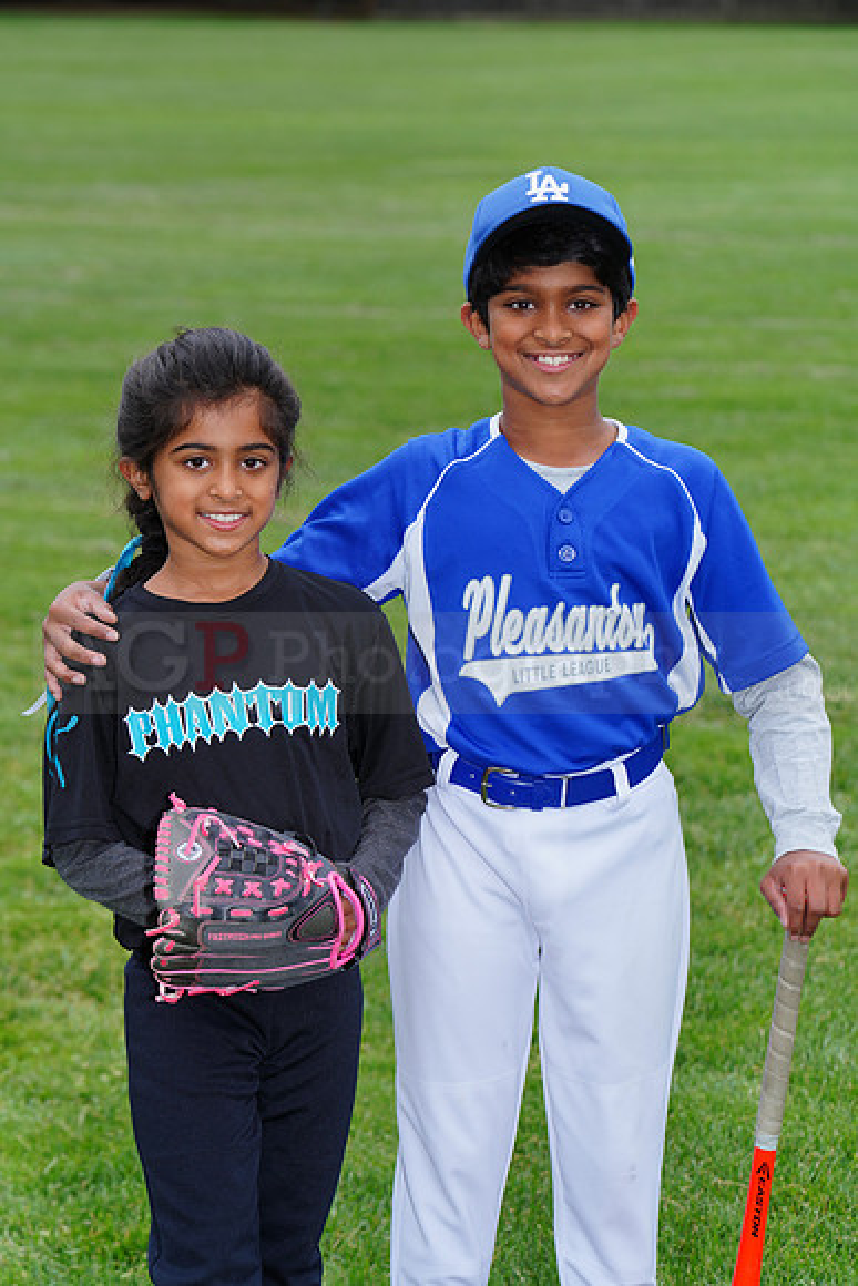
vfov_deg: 13.2
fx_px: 5573
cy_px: 643
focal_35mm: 156
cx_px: 429
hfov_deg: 8.8
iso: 200
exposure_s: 1/200
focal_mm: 156
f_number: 8
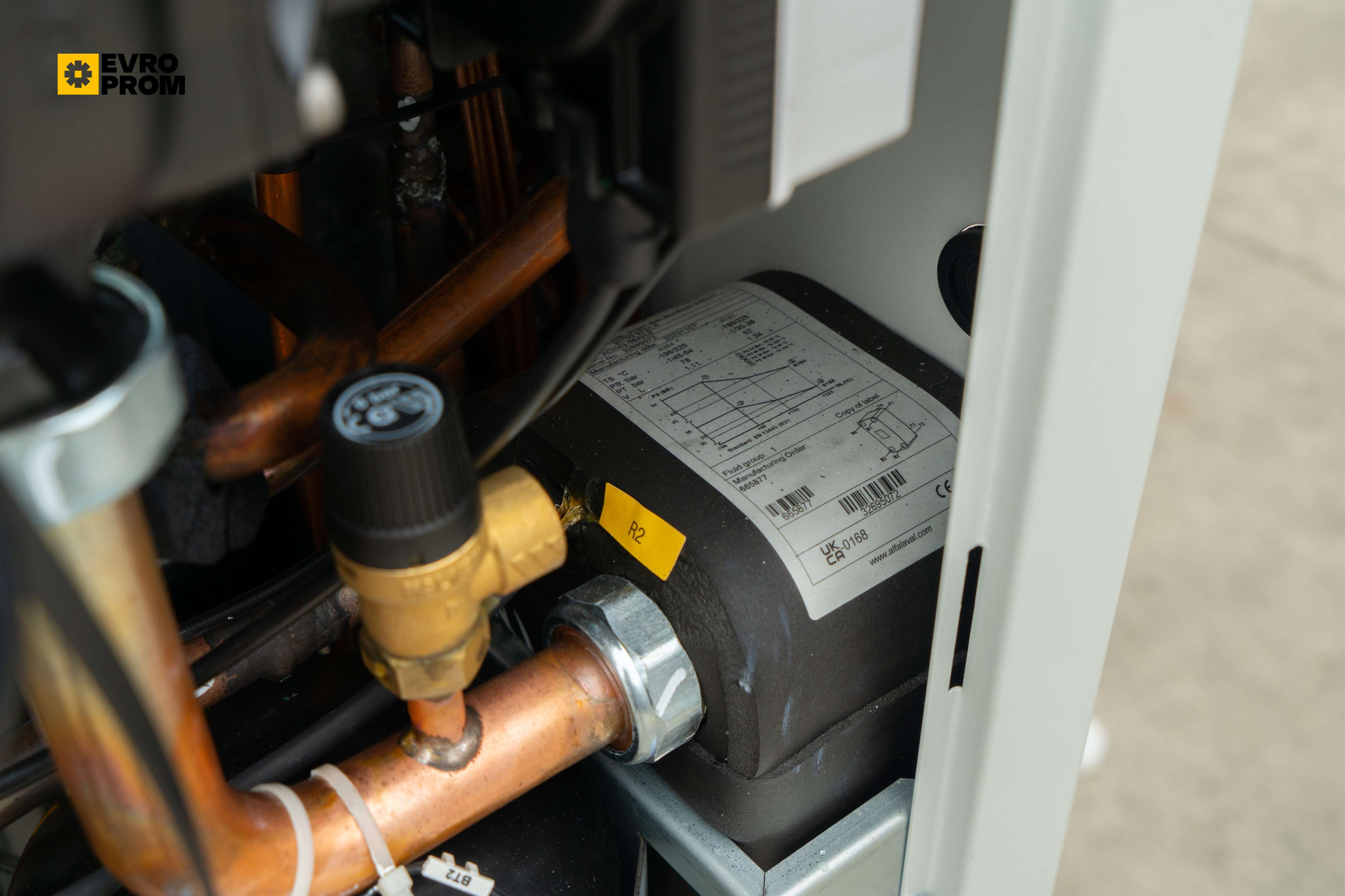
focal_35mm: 42
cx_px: 672
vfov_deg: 31.9
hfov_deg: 46.4
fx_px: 1569
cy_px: 448
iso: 250
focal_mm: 42
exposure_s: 1/80
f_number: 6.3
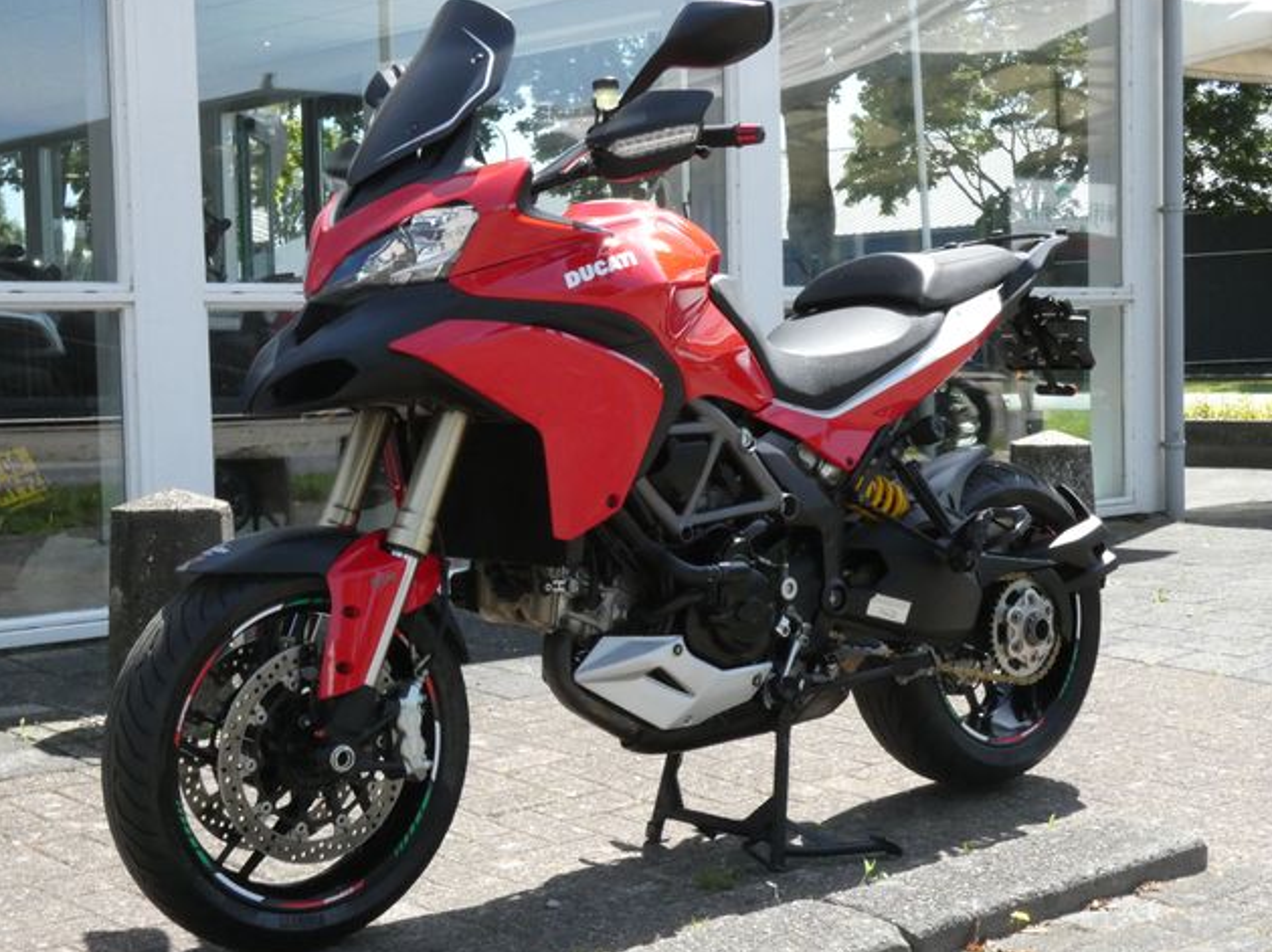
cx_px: 627
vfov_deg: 26.1
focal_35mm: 56
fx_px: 2057
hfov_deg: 34.4
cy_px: 475
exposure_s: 1/1000
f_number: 6.3
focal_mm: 9.9
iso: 800
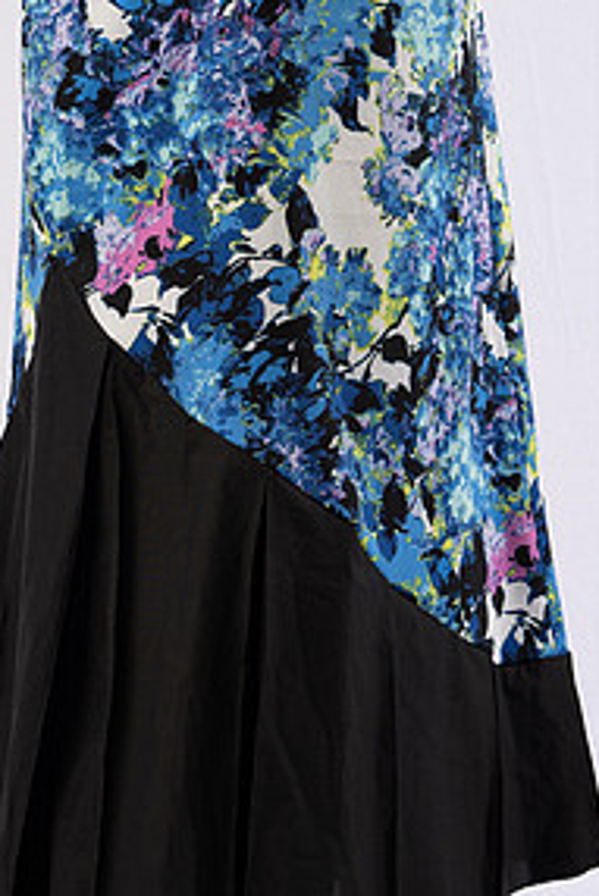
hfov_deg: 12.5
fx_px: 2742
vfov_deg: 18.6
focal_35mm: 110
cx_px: 232
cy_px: 432
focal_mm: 70
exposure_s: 1/125
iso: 100
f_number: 8
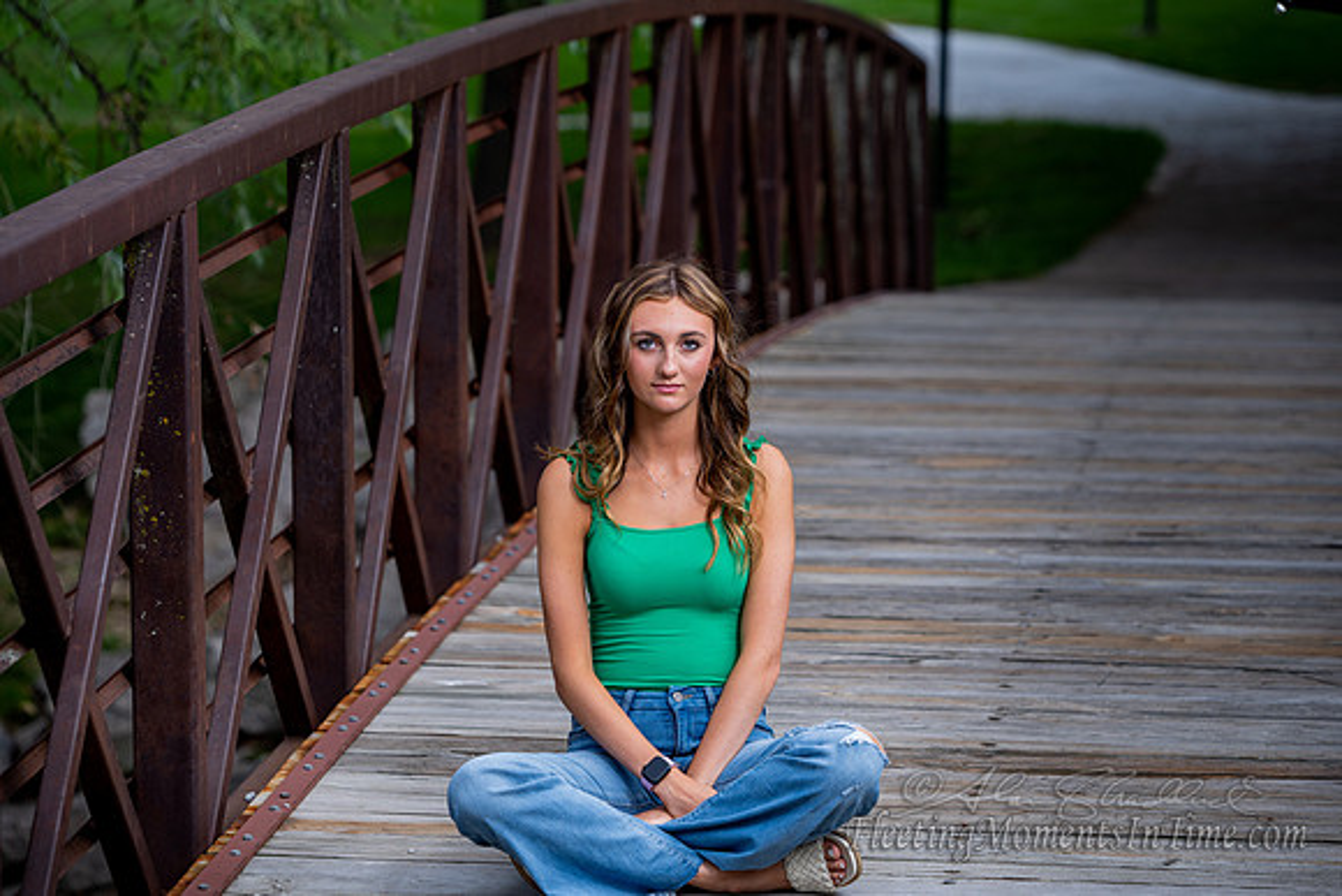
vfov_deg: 10.6
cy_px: 448
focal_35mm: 130
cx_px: 671
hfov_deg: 15.8
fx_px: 4847
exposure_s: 1/200
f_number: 4
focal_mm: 130
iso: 100
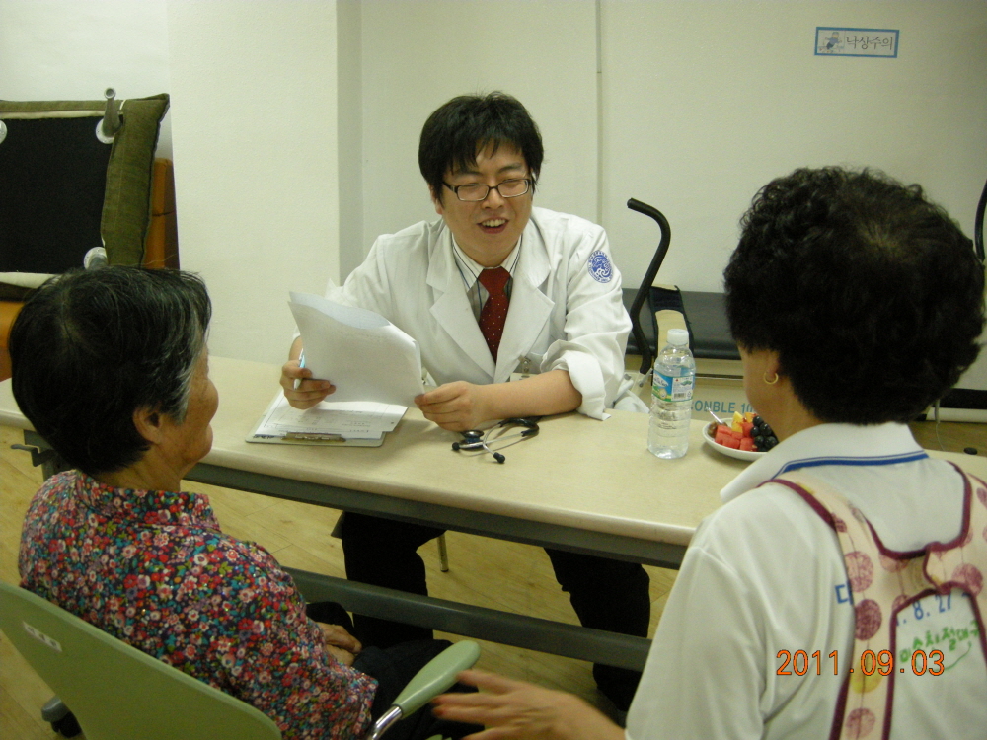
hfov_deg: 52.6
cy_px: 370
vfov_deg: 40.7
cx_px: 494
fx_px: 998
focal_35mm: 35
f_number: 2.7
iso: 400
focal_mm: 7.5
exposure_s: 1/65.7
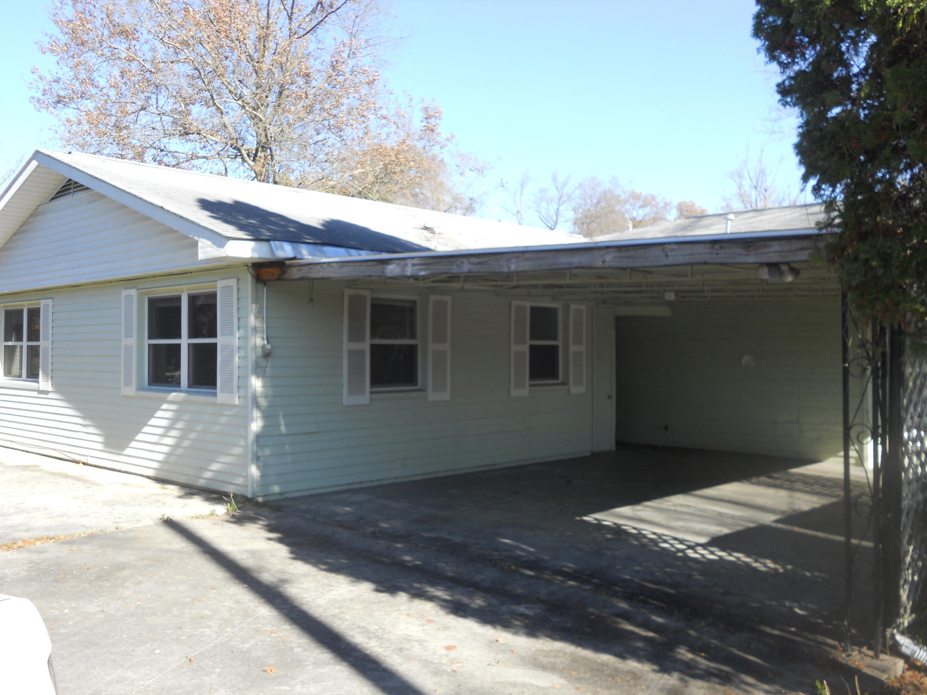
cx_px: 464
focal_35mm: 32
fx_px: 857
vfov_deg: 44.2
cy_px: 348
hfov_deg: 56.8
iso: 80
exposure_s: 1/250
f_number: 3.5
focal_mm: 5.8
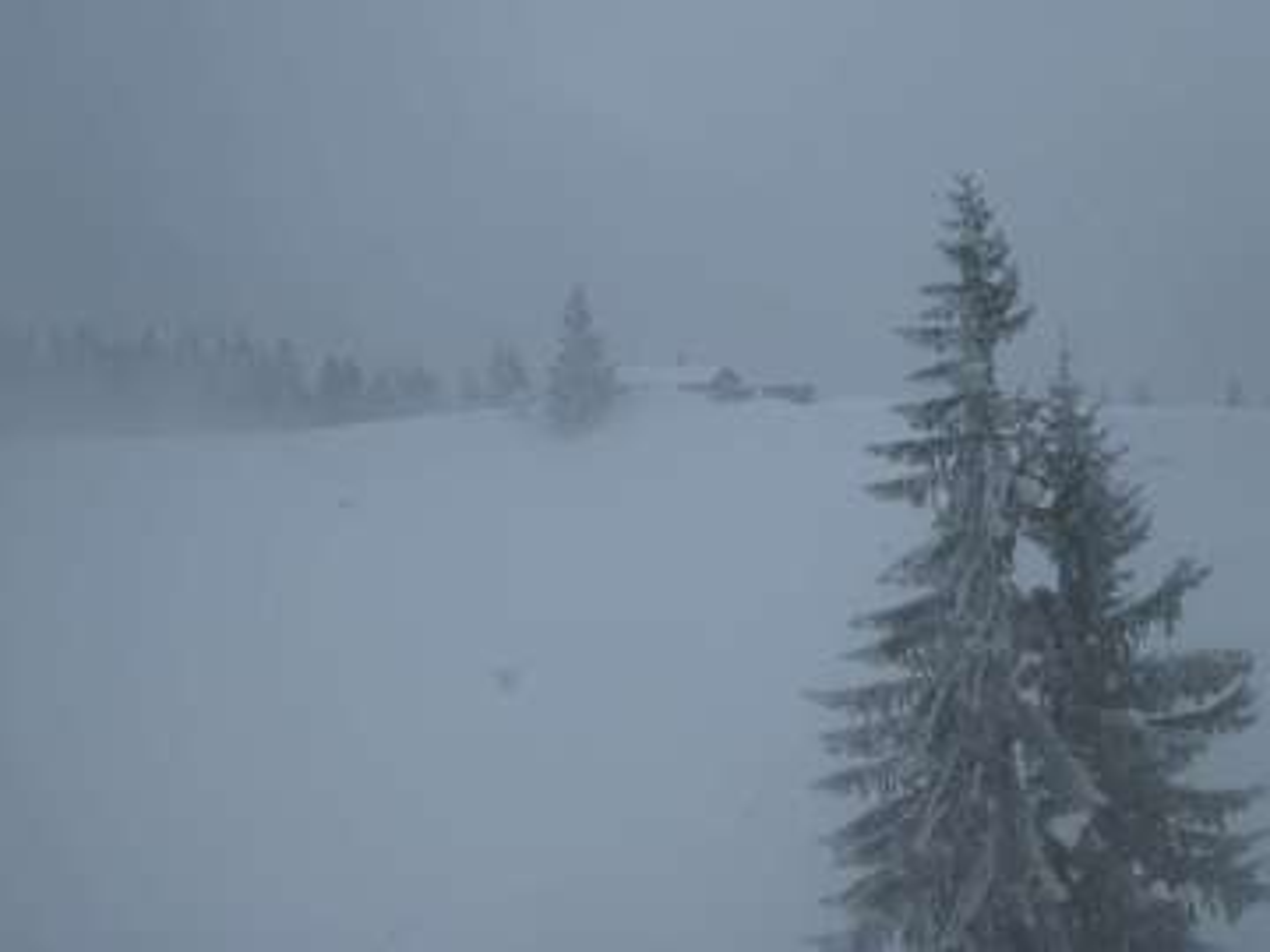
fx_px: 1724
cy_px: 476
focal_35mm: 47
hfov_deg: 40.4
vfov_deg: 30.9
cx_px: 635
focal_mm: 8.4
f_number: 4
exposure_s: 1/1000
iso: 80
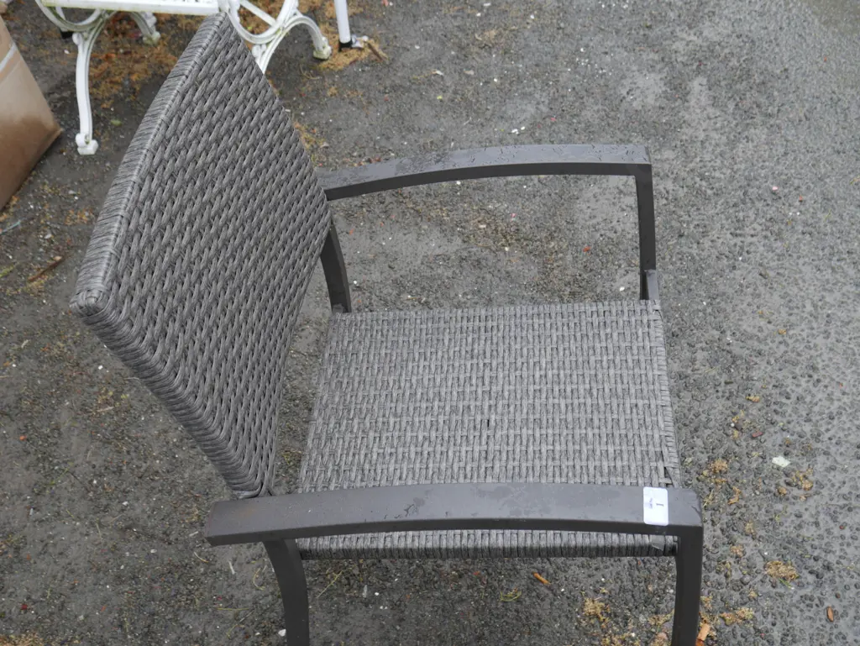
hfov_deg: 49.0
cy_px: 323
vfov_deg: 37.8
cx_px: 430
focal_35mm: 38
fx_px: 945
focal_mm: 19
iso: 200
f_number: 5
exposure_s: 1/160
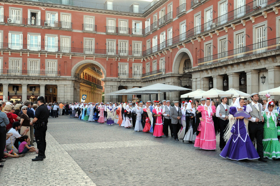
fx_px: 326
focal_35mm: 42
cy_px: 93
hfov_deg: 46.4
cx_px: 140
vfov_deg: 31.8
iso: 640
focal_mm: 28
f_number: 7.1
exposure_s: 1/200
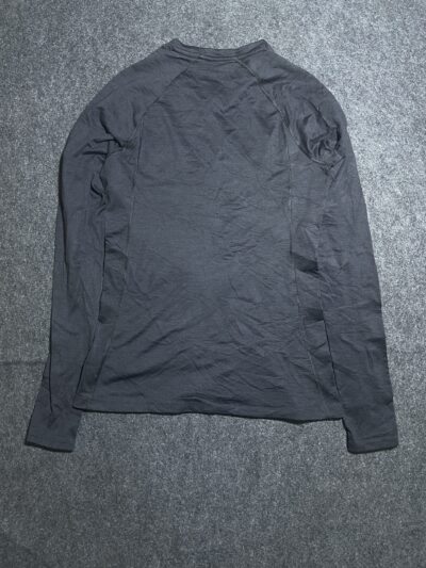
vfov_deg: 67.3
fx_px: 426
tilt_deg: -57.7
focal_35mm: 26
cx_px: 213
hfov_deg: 53.1
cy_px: 284
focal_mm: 4.2
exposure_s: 1/50
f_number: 1.6
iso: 160
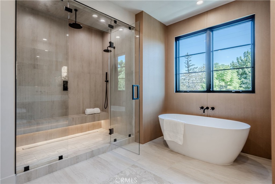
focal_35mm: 18
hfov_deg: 90.0
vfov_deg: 67.4
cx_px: 138
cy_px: 92
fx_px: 138
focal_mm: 18
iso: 100
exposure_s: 1/80
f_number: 9
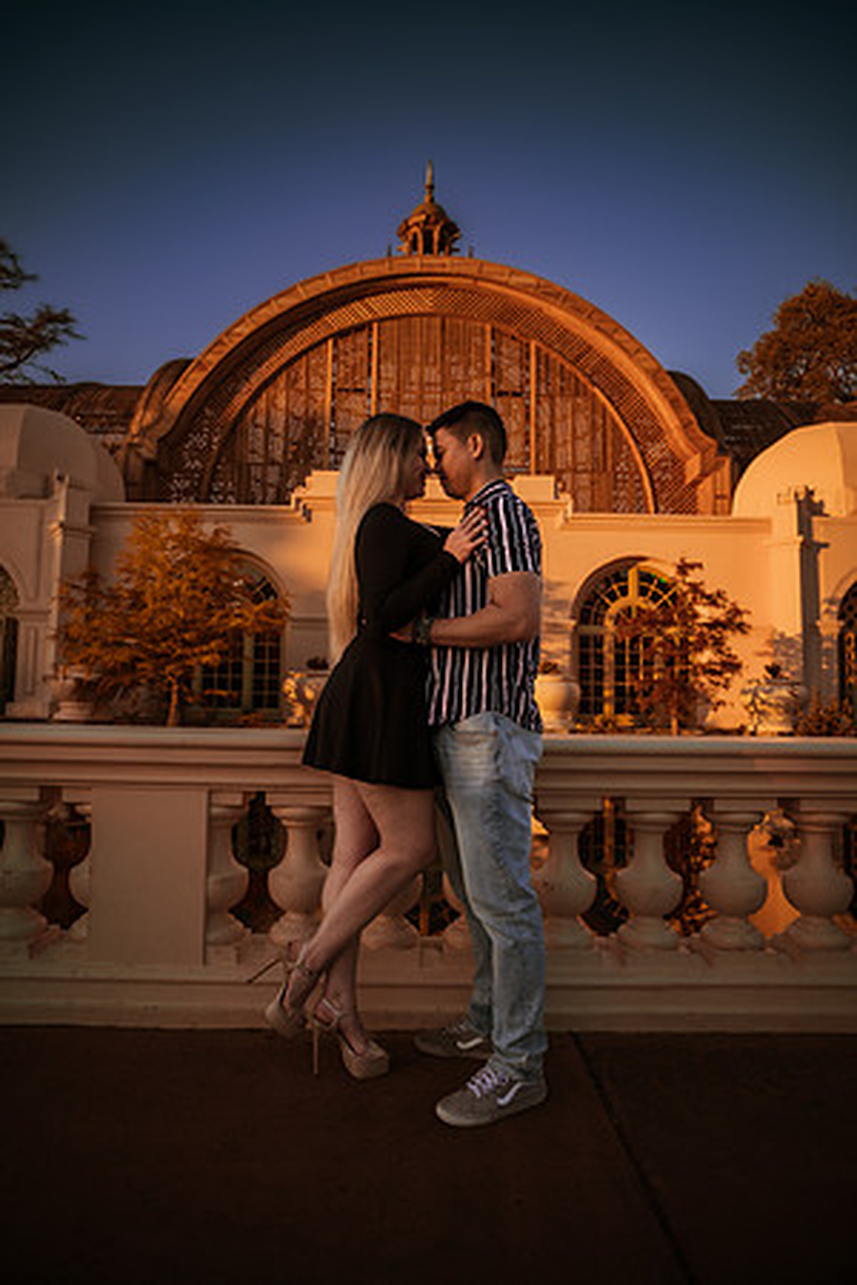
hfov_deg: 61.9
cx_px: 428
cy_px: 642
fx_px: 714
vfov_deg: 84.0
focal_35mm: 20
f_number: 2.8
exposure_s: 1/400
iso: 100
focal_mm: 20
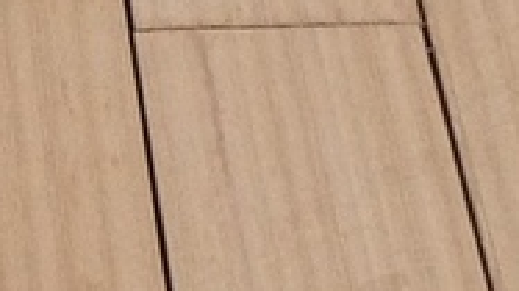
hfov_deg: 7.2
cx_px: -311
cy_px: 244
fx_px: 4044
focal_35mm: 294
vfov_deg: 4.1
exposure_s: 1/2632
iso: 64
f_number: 2.4
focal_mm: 4.28
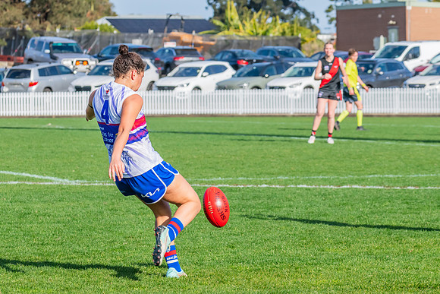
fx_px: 2661
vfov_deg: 6.3
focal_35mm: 218
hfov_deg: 9.5
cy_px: 168
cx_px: 211
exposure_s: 1/1250
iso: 800
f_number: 10
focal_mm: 170
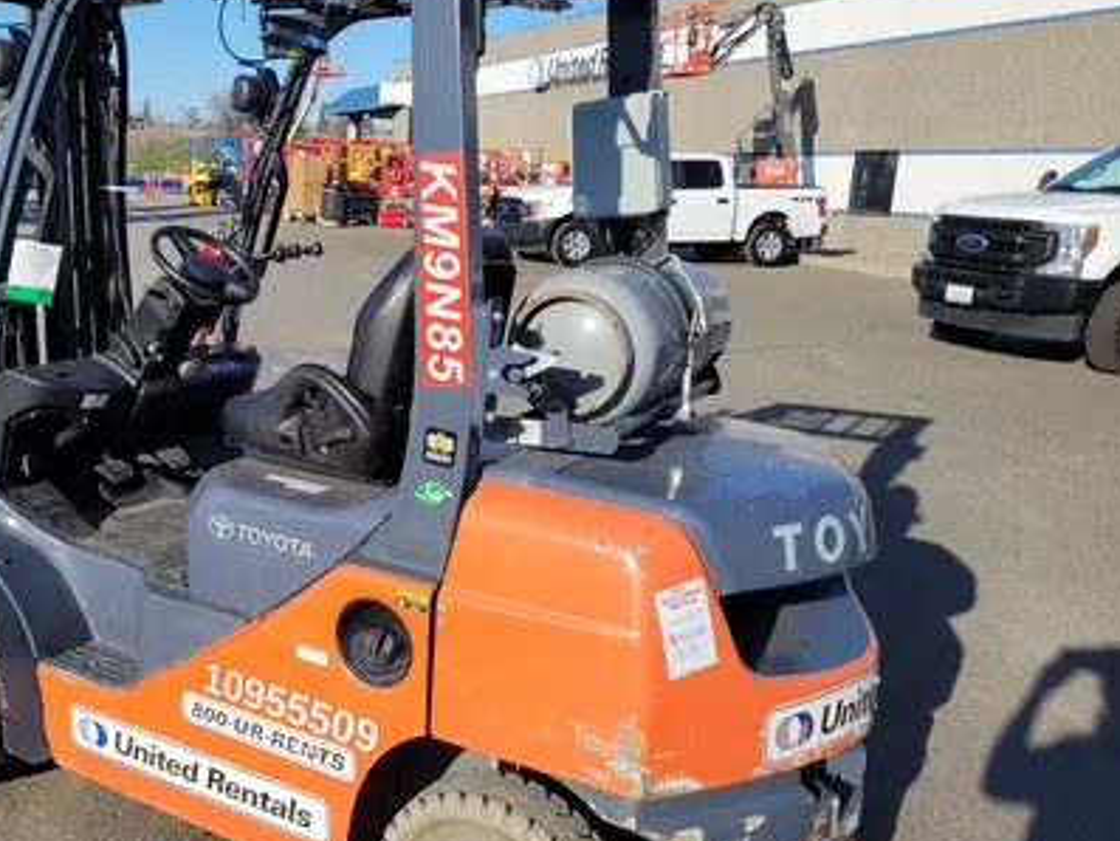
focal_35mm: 36
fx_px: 1165
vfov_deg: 39.7
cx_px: 378
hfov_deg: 50.5
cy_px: 450
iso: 40
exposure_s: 1/2071
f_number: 1.8
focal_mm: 5.4
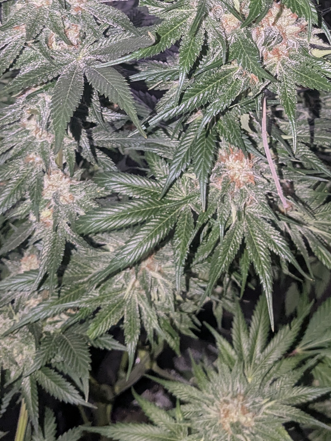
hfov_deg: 22.8
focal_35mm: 64
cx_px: 227
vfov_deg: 29.0
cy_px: 43
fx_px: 816
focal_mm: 4.38
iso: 214
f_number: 1.73
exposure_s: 1/24
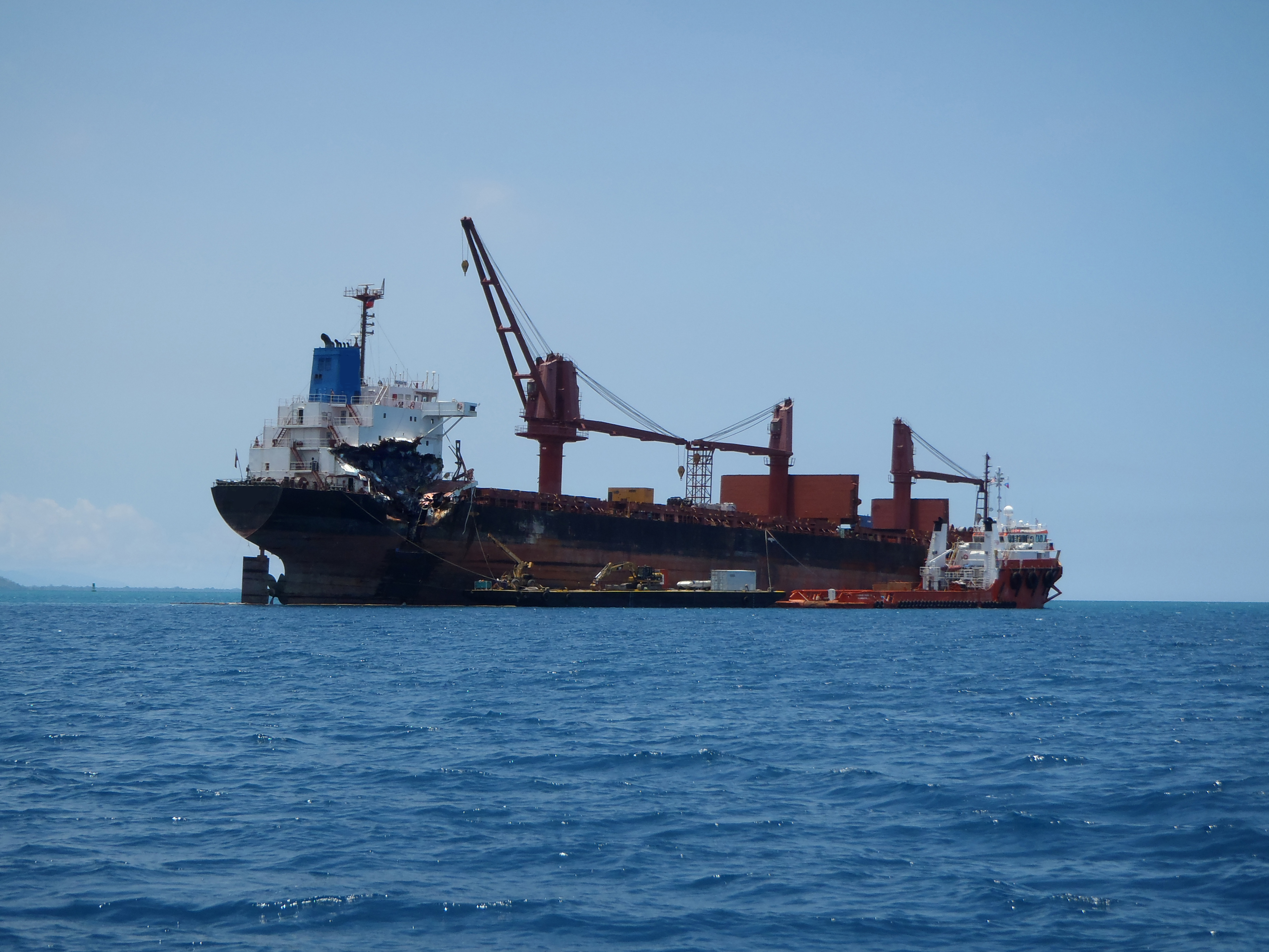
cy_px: 476
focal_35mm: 84
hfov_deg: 23.3
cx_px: 634
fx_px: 3079
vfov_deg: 17.6
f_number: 4.4
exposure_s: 1/640
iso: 80
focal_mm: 15.06
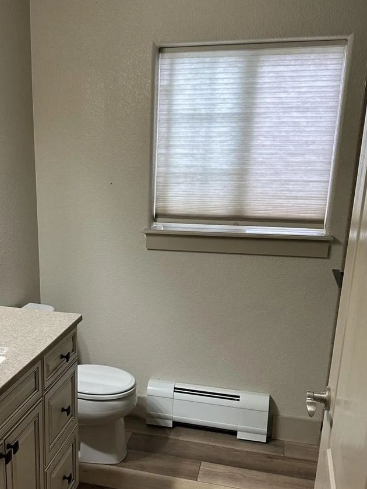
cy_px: 318
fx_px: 551
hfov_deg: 36.3
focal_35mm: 39
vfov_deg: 47.2
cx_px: 109
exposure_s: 1/120
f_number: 1.78
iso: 200
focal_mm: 6.86
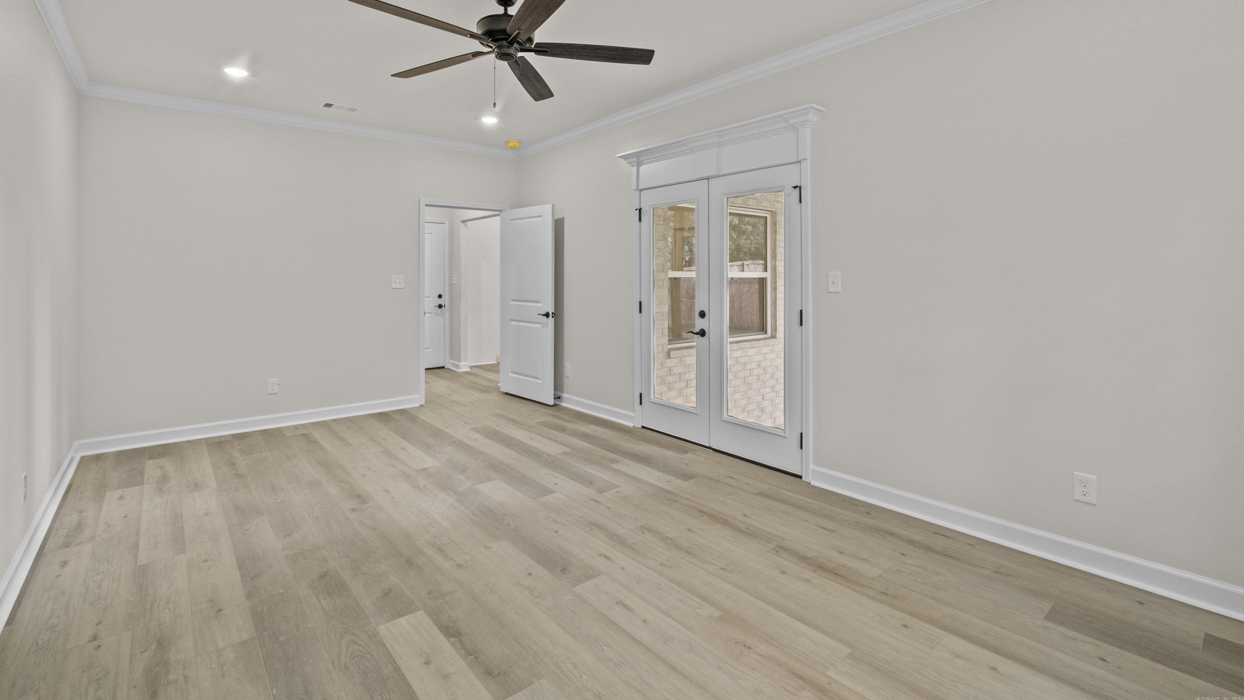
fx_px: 528
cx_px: 613
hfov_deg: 99.4
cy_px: 285
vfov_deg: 66.5
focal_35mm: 16
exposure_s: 1/3
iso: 400
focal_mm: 10
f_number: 7.1
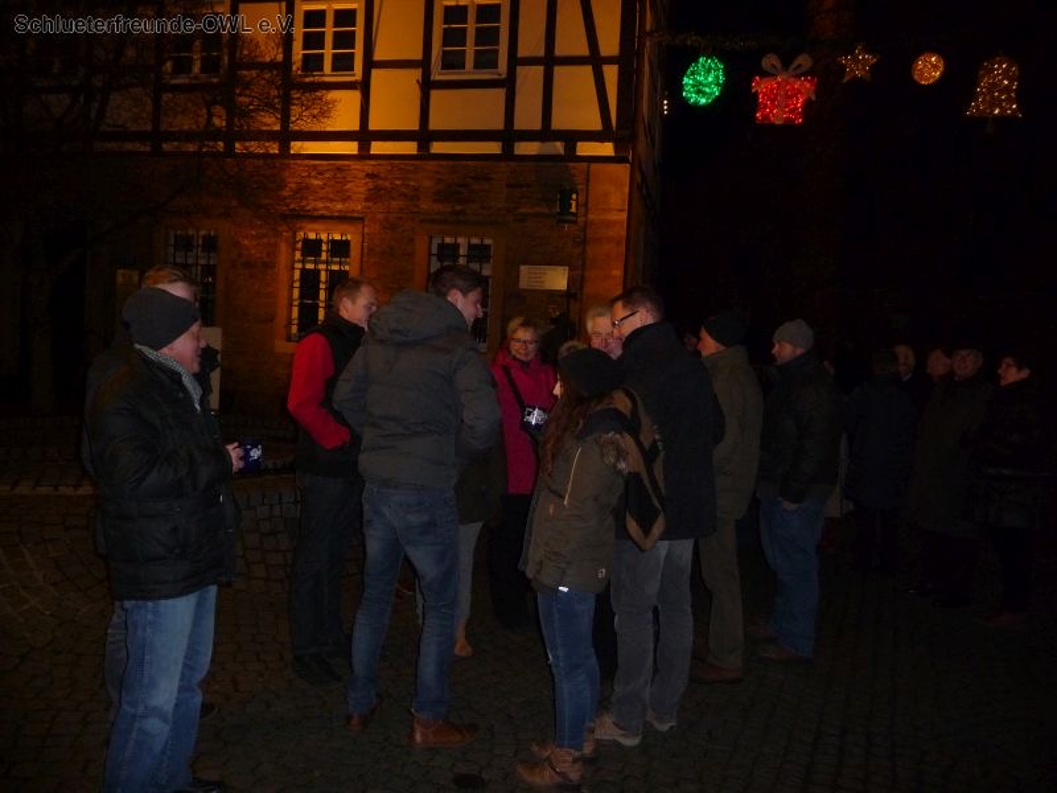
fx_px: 855
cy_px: 396
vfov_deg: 49.7
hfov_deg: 63.4
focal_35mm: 28
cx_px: 528
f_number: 3.3
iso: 400
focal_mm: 4.7
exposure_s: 1/30
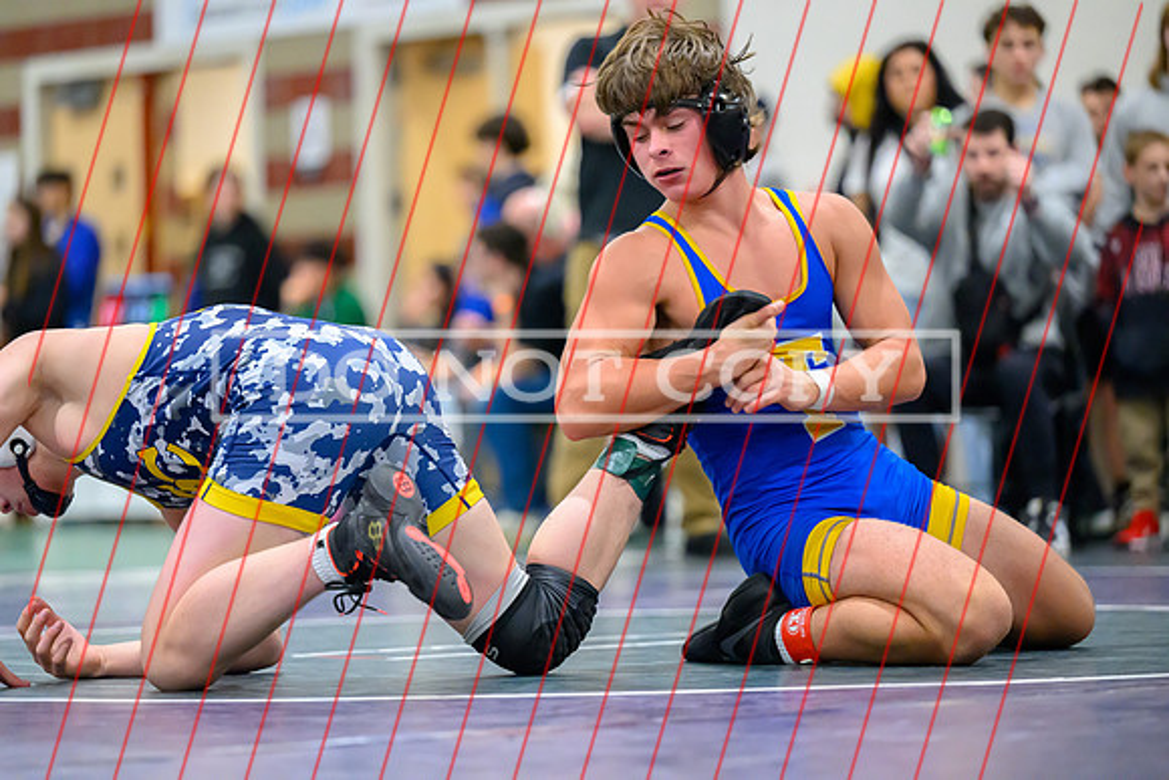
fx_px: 4872
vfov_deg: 9.2
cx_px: 584
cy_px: 390
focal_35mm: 150
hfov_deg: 13.7
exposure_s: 1/640
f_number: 2.8
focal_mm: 150
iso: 8000
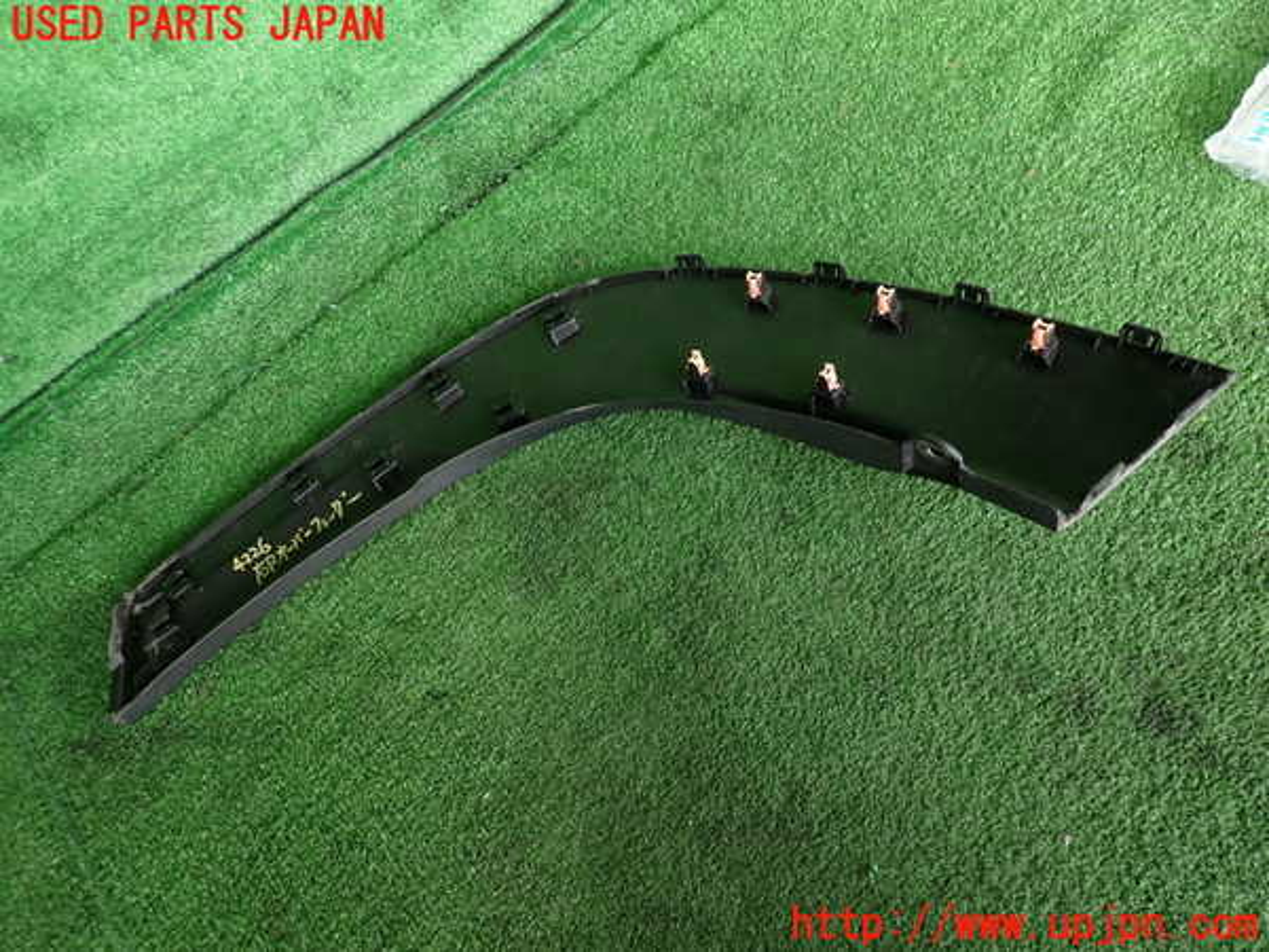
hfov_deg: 69.4
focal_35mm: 25
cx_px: 634
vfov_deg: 54.9
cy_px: 476
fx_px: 916
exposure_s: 1/60
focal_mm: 4.5
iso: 200
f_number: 2
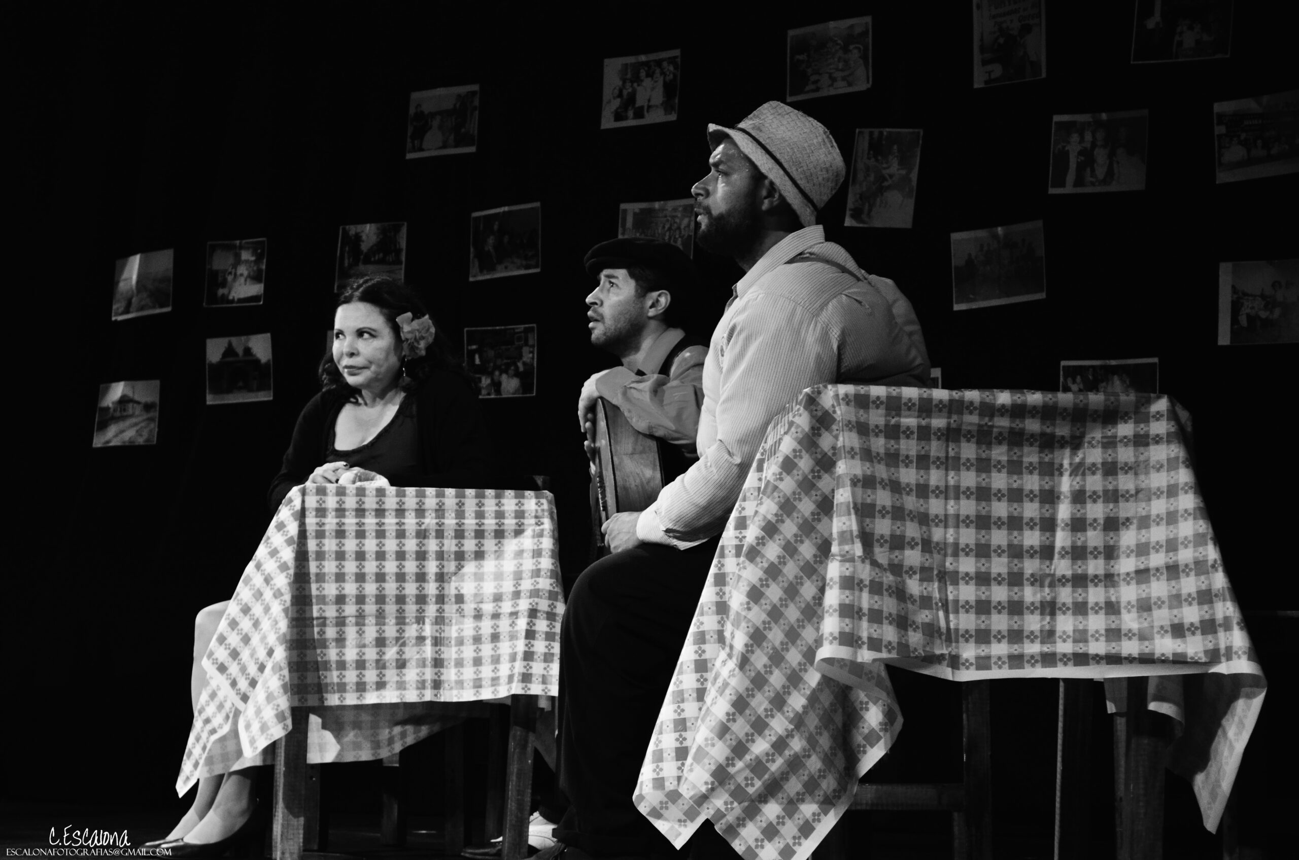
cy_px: 430
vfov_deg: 16.5
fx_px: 2971
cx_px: 650
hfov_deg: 24.7
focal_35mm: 82
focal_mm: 55
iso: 800
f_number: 5.6
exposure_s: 1/60
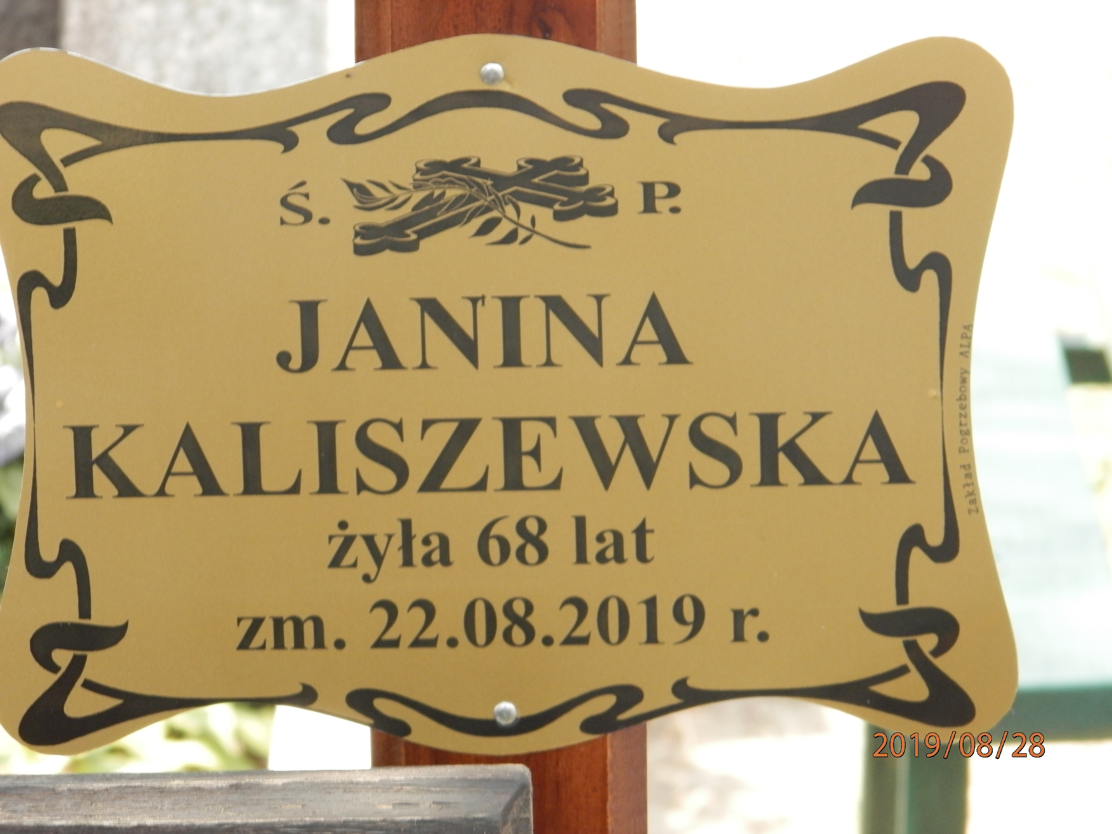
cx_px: 556
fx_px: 7196
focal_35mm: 224
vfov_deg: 6.6
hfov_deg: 8.8
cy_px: 417
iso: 200
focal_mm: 40
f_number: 5.4
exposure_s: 1/80
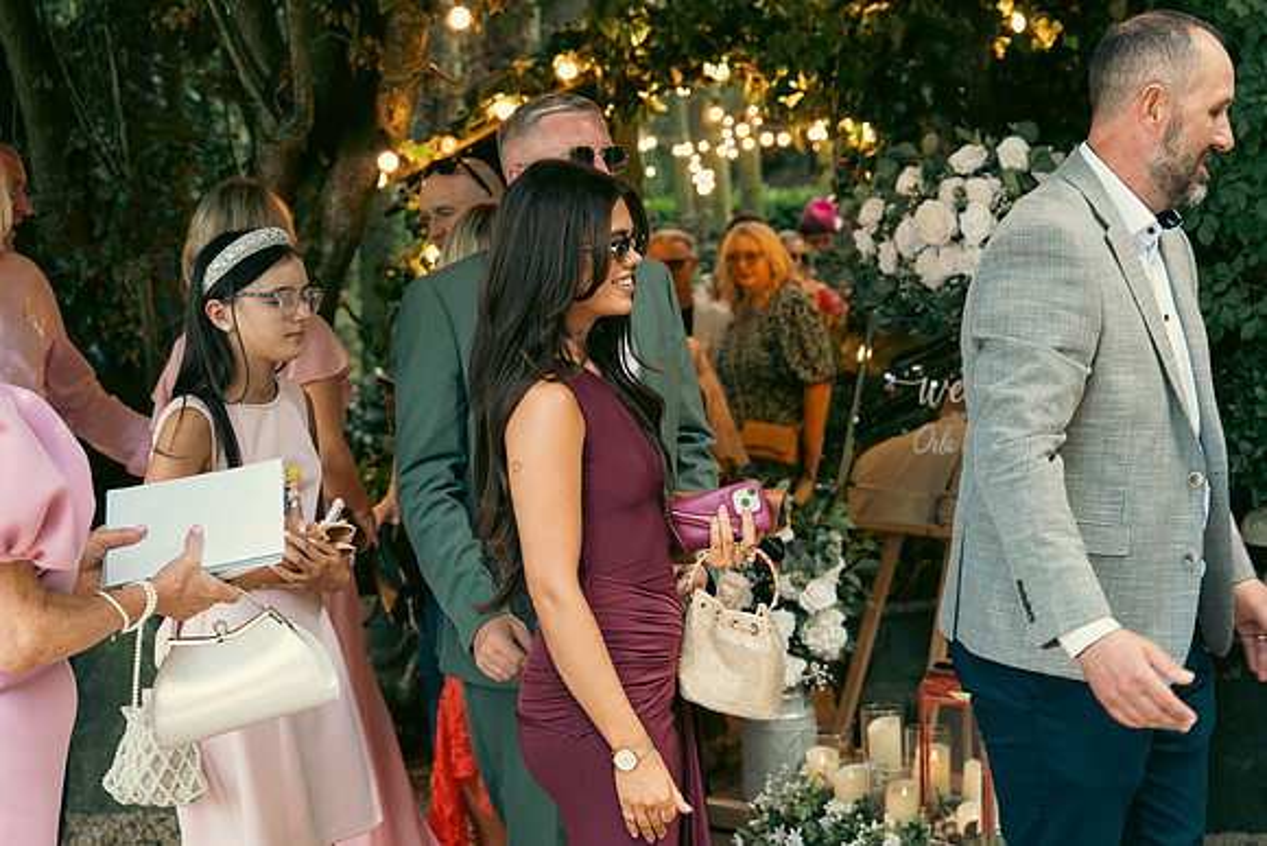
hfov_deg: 31.4
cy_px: 423
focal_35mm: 64
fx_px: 2253
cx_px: 634
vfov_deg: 21.3
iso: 640
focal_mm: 43
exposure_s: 1/200
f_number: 3.5
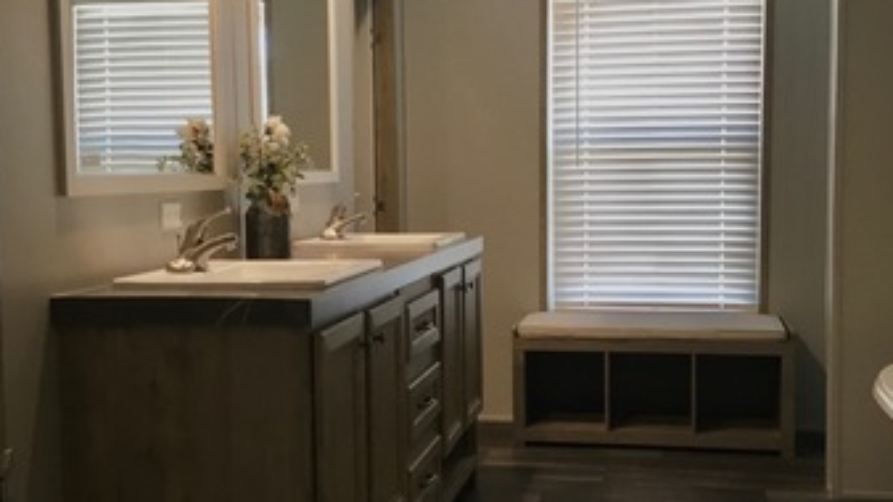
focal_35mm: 48
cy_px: 256
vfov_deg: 24.9
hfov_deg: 42.9
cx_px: 462
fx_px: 1136
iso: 50
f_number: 2.4
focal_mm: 3.3
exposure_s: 1/30
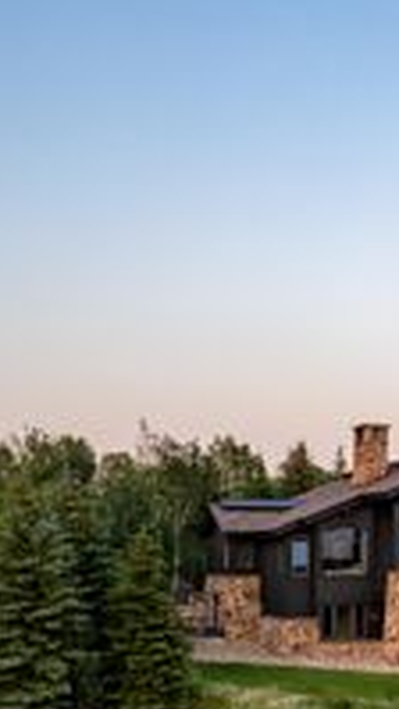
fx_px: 1090
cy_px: 493
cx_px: 513
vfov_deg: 35.5
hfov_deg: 19.2
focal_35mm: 58
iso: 110
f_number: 2.8
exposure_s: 1/125
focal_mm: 8.38
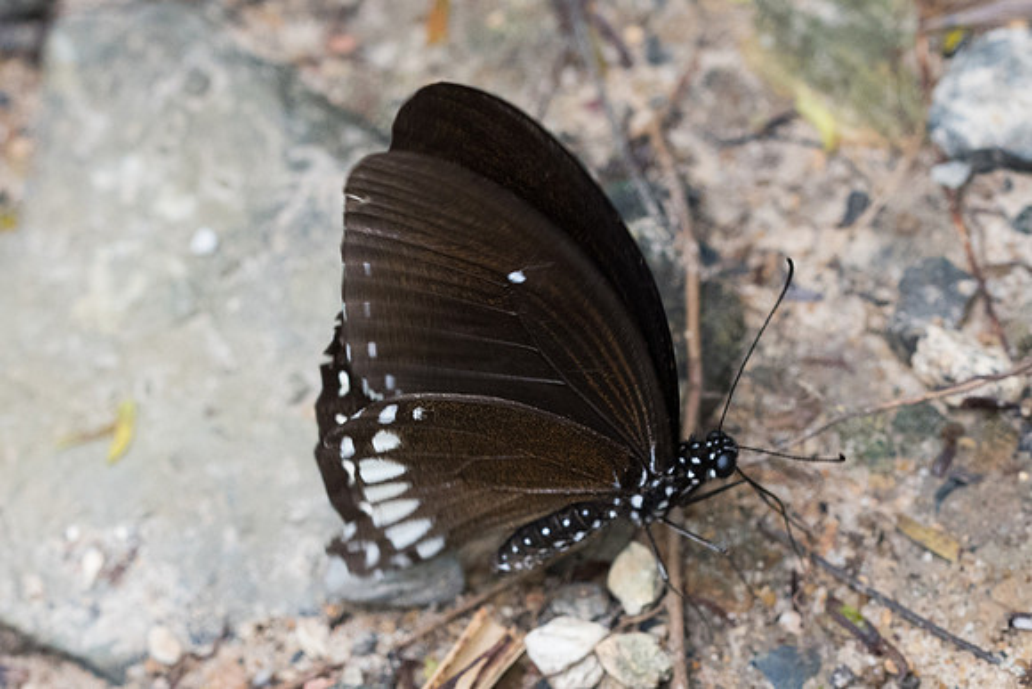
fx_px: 13229
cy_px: 525
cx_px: 453
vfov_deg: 3.0
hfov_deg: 4.5
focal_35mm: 461
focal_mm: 150
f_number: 5.6
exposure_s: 1/200
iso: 1000
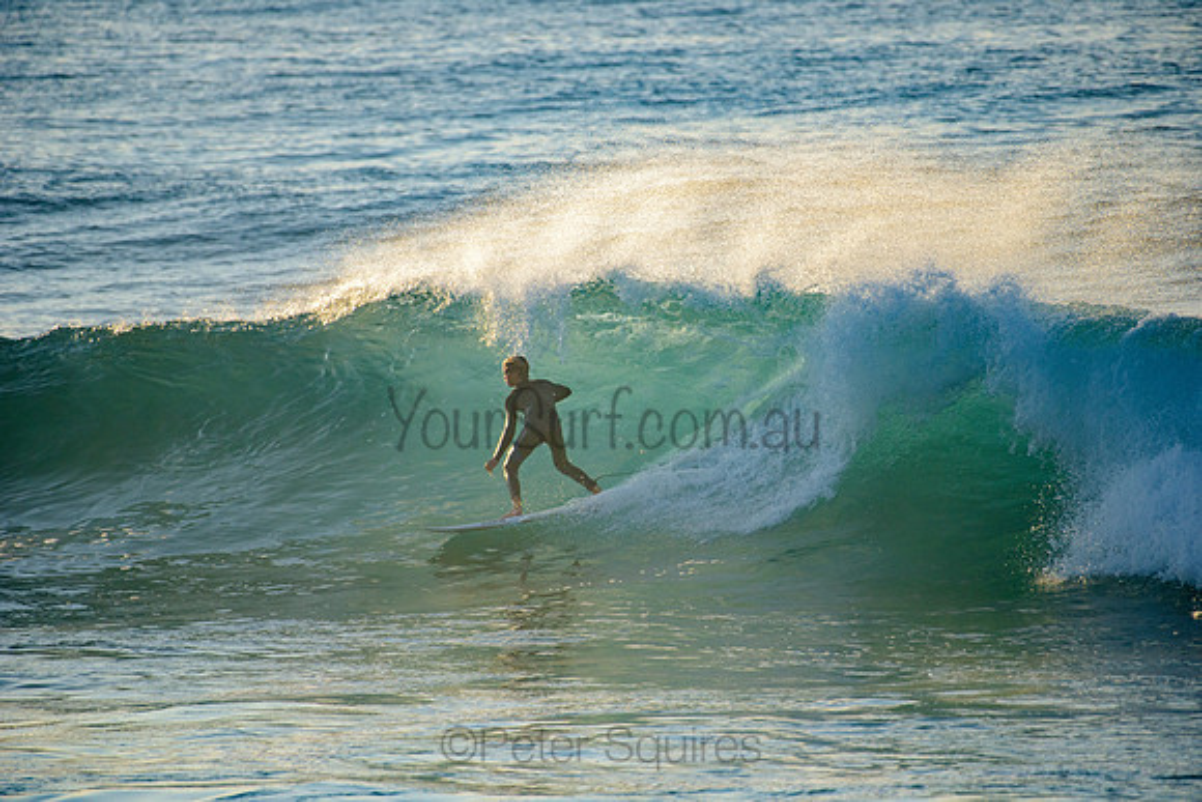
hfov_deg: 4.1
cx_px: 601
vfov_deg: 2.8
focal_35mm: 500
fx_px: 16698
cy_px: 401
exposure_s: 1/2000
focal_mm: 500
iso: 400
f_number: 5.6
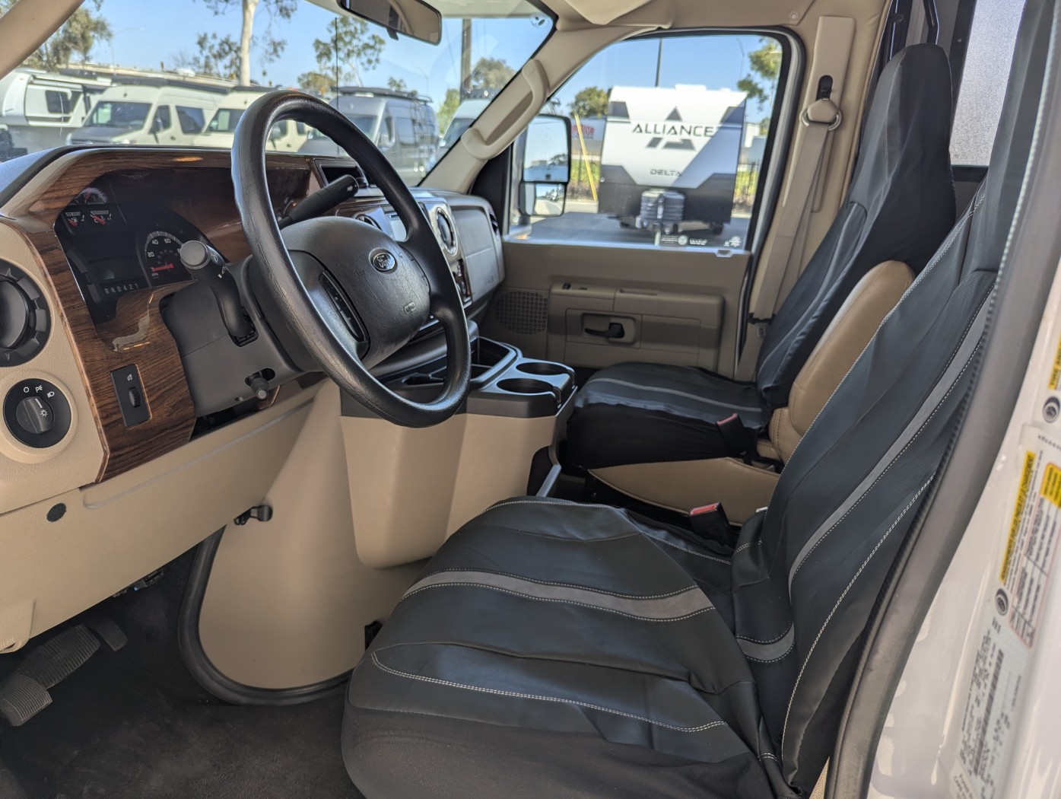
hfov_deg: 71.5
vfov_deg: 56.9
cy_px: 400
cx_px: 530
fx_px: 737
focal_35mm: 24
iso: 37
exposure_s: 1/740
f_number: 1.85
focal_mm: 6.81
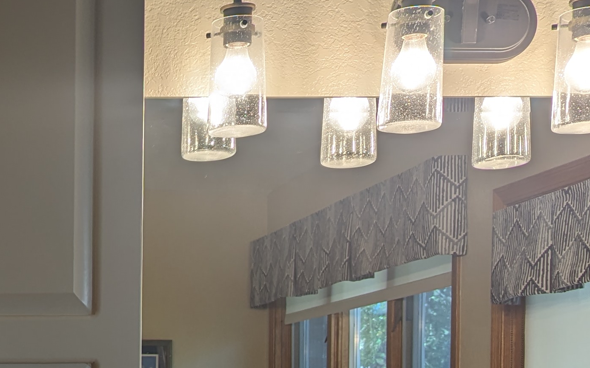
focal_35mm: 75
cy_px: 450
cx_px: -108
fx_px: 1206
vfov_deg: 16.6
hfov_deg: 24.9
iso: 34
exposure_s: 1/120
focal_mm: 6.81
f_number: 1.85
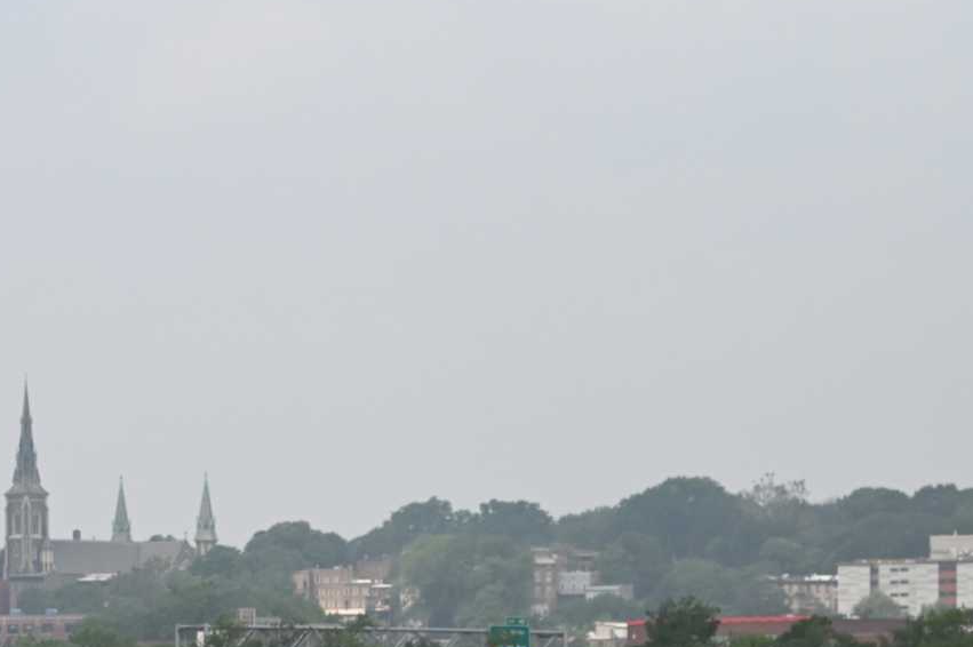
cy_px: 654
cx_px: -119
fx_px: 5590
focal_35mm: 207
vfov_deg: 6.6
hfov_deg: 9.8
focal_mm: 86
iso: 1400
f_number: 5.6
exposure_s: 1/8000
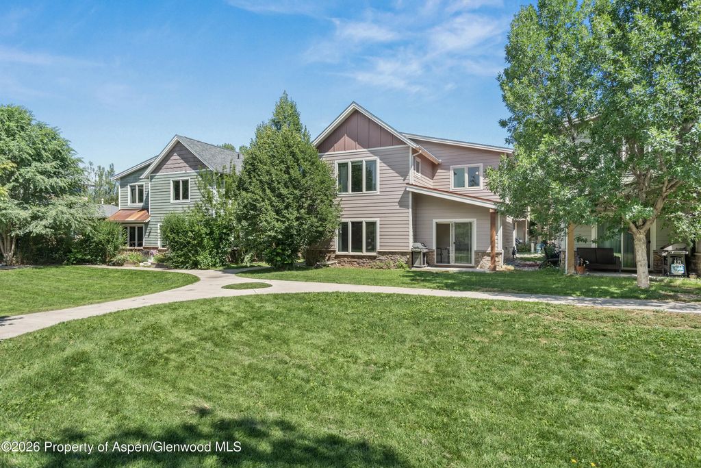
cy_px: 234
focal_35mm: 20
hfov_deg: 84.0
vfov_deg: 61.9
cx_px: 350
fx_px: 389
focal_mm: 20
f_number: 7.1
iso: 160
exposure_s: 1/100
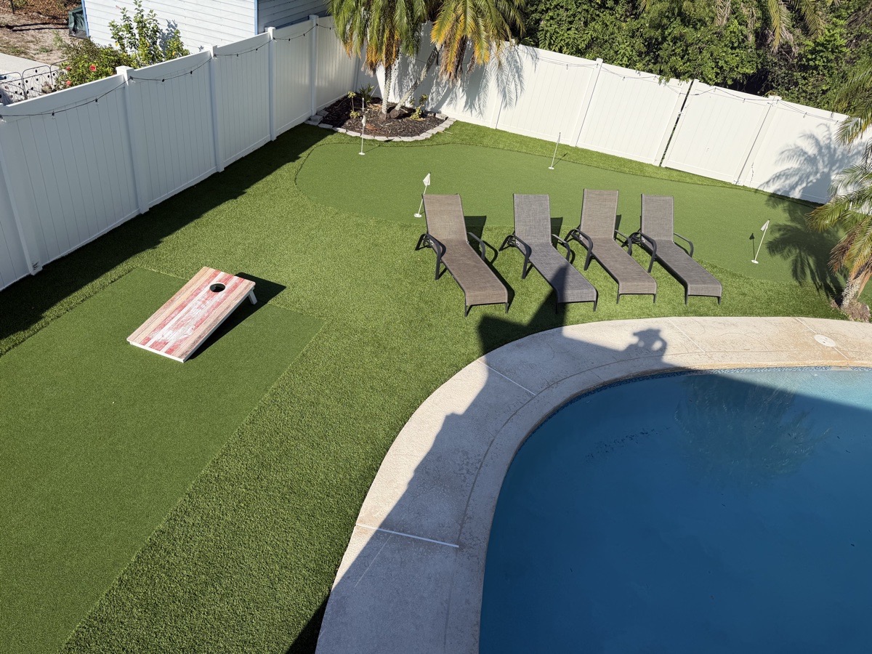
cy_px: 327
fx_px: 605
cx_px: 436
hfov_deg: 71.6
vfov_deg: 56.8
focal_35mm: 24
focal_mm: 6.76
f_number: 1.78
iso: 100
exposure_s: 1/4975
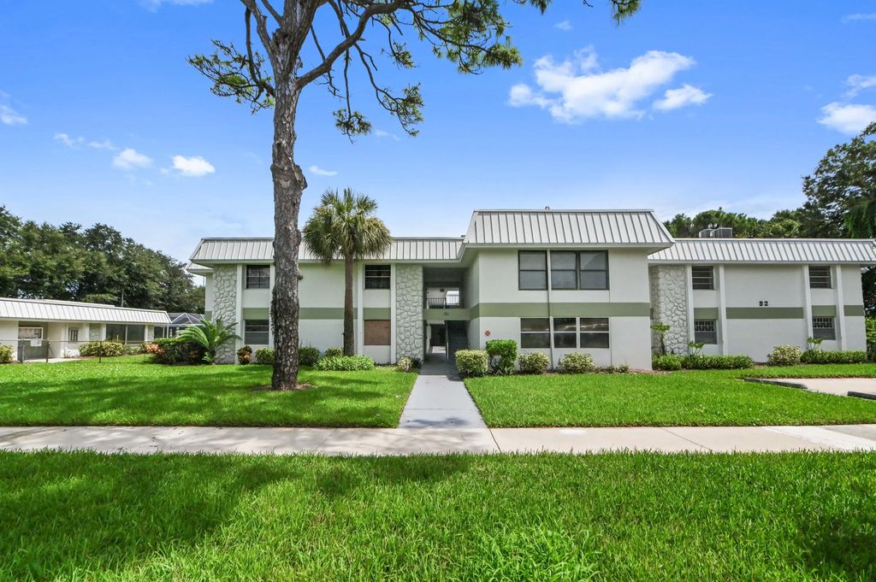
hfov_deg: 104.3
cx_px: 438
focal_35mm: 14
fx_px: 340
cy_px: 291
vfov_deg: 81.1
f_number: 9
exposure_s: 1/4000
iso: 400
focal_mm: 14
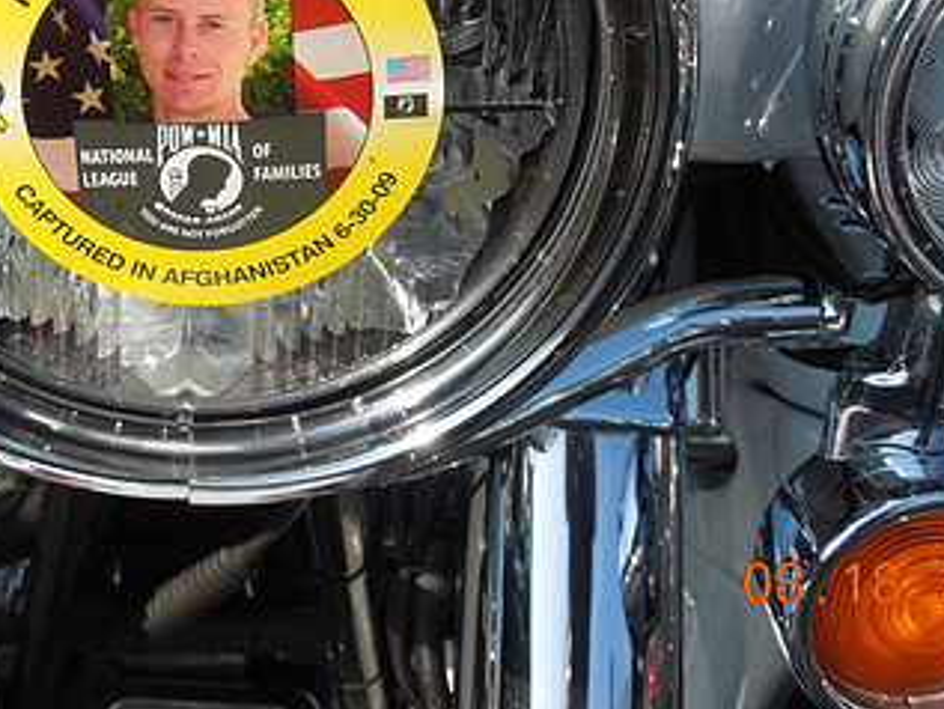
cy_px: 73
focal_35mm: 64
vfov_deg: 22.4
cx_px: 274
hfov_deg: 29.9
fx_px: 1746
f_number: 3.7
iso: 100
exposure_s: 1/800
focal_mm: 6.3
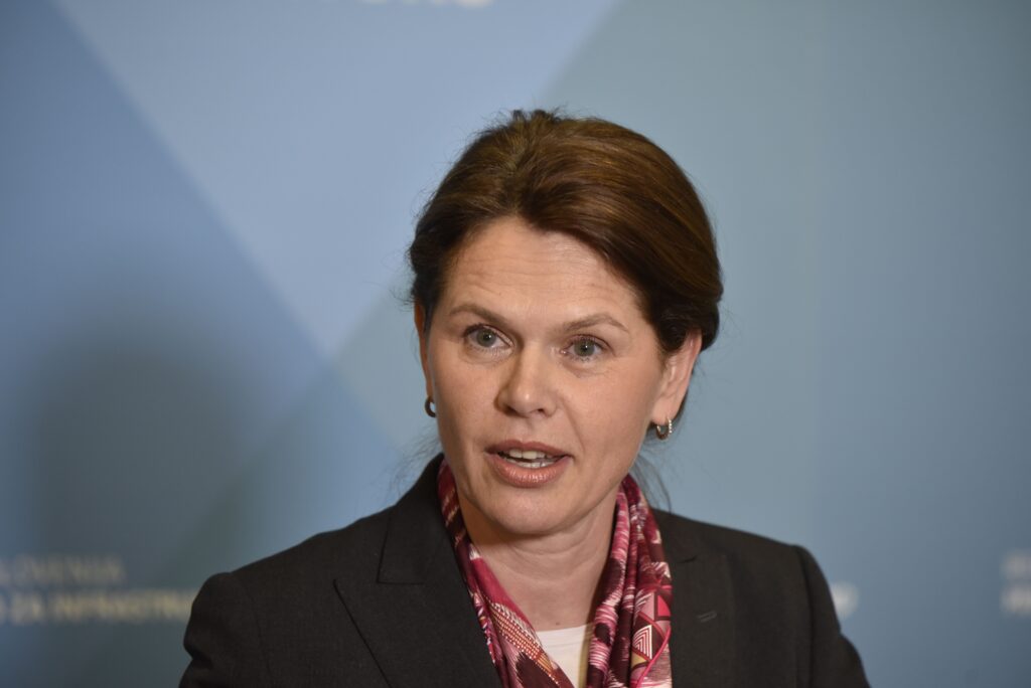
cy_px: 344
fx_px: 5731
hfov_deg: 10.3
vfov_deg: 6.9
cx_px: 516
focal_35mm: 200
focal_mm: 200
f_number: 4
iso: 1250
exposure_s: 1/200
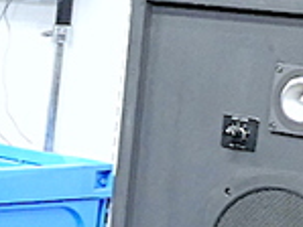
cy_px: 340
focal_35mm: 225
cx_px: -671
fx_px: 1971
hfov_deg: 7.5
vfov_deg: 6.5
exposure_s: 1/2.5
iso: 200
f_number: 3.7
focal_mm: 6.3
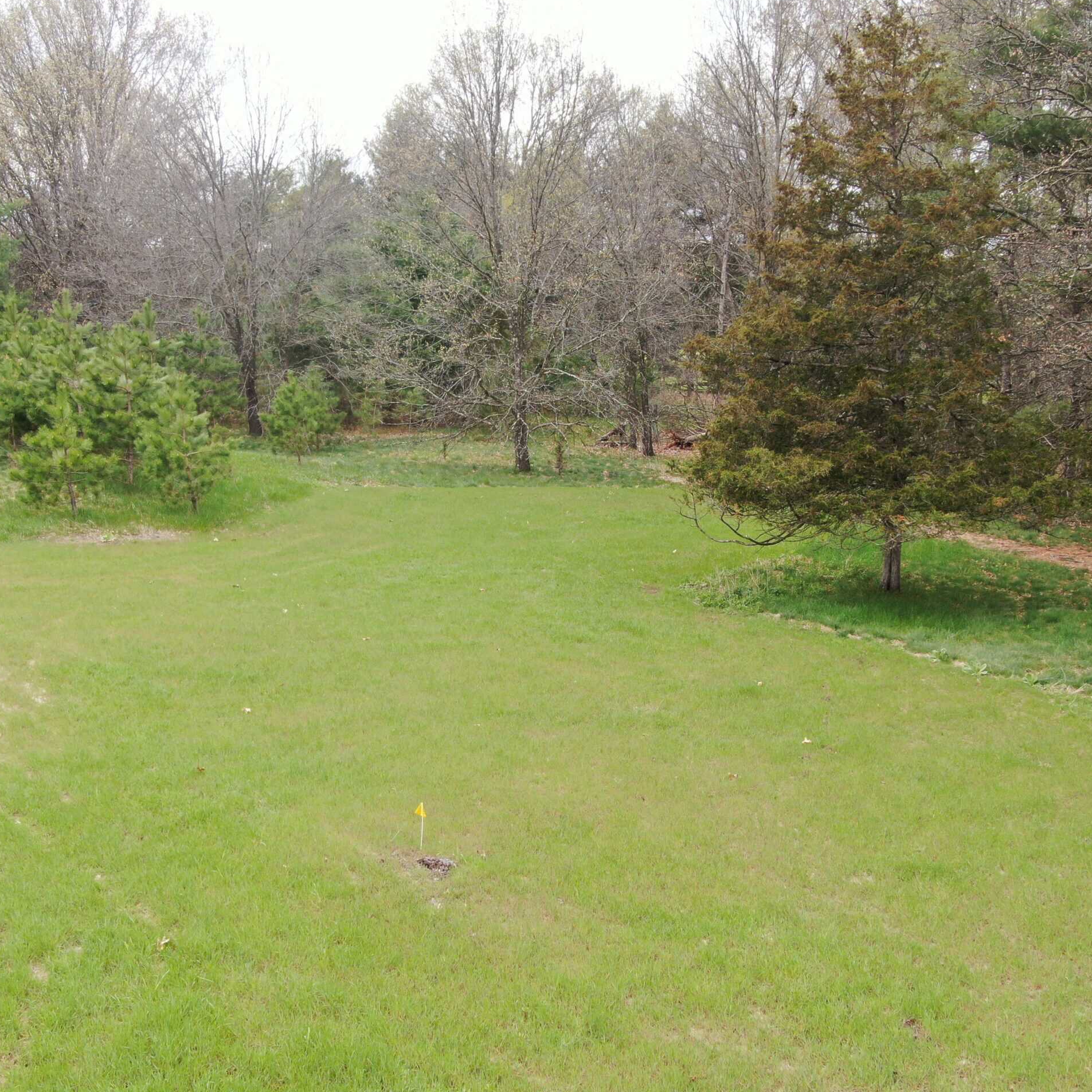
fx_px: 1356
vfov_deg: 43.9
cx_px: 564
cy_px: 542
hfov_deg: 43.9
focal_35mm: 38
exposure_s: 1/160
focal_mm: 5.45
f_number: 3.1
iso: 100
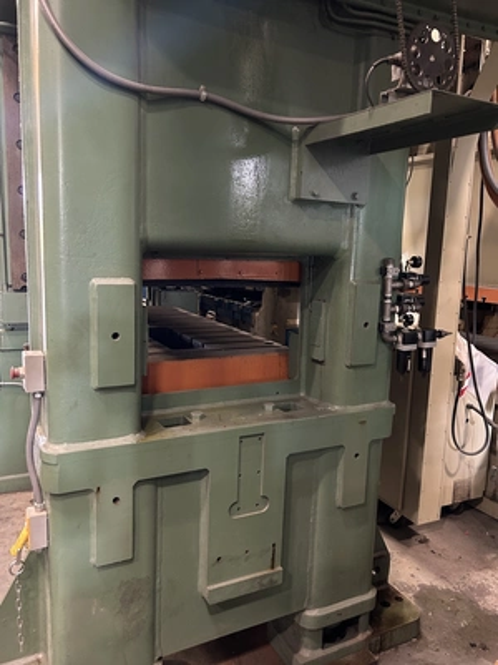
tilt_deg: -9.9
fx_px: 499
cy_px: 332
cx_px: 249
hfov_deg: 53.1
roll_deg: -5.0
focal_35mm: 26
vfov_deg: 67.3
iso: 500
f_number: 1.5
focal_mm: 5.7
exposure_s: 1/30
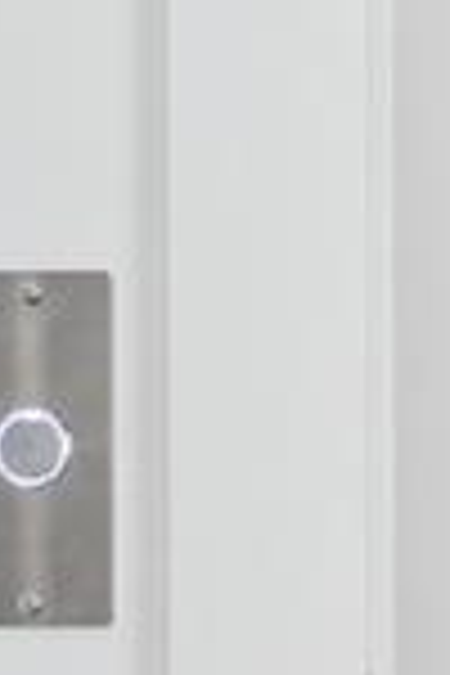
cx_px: 1260
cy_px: 608
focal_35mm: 220
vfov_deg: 9.3
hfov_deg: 5.9
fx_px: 4125
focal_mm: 27.5
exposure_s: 1/4
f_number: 9
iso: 200
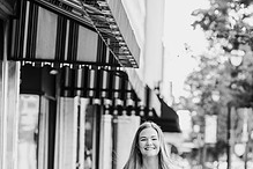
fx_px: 1230
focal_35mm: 175
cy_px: 171
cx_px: 155
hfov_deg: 11.7
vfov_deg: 7.8
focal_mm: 85
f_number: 2.8
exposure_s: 1/200
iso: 200
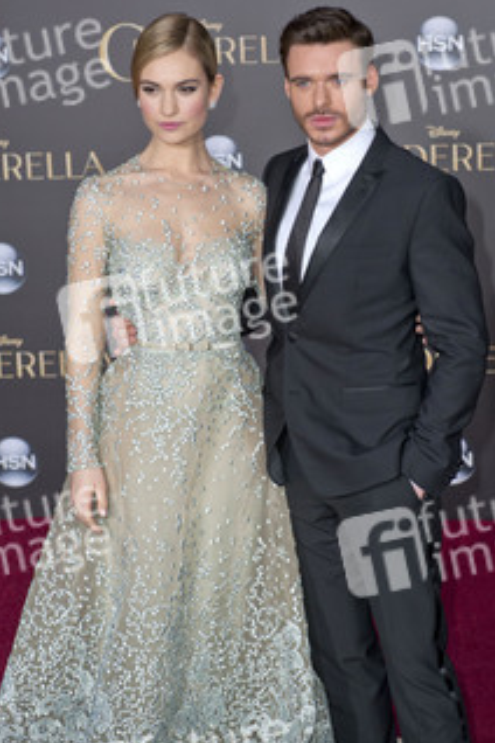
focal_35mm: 88
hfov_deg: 15.5
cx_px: 246
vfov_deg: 23.1
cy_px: 425
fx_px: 1815
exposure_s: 1/400
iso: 400
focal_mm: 70
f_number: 4
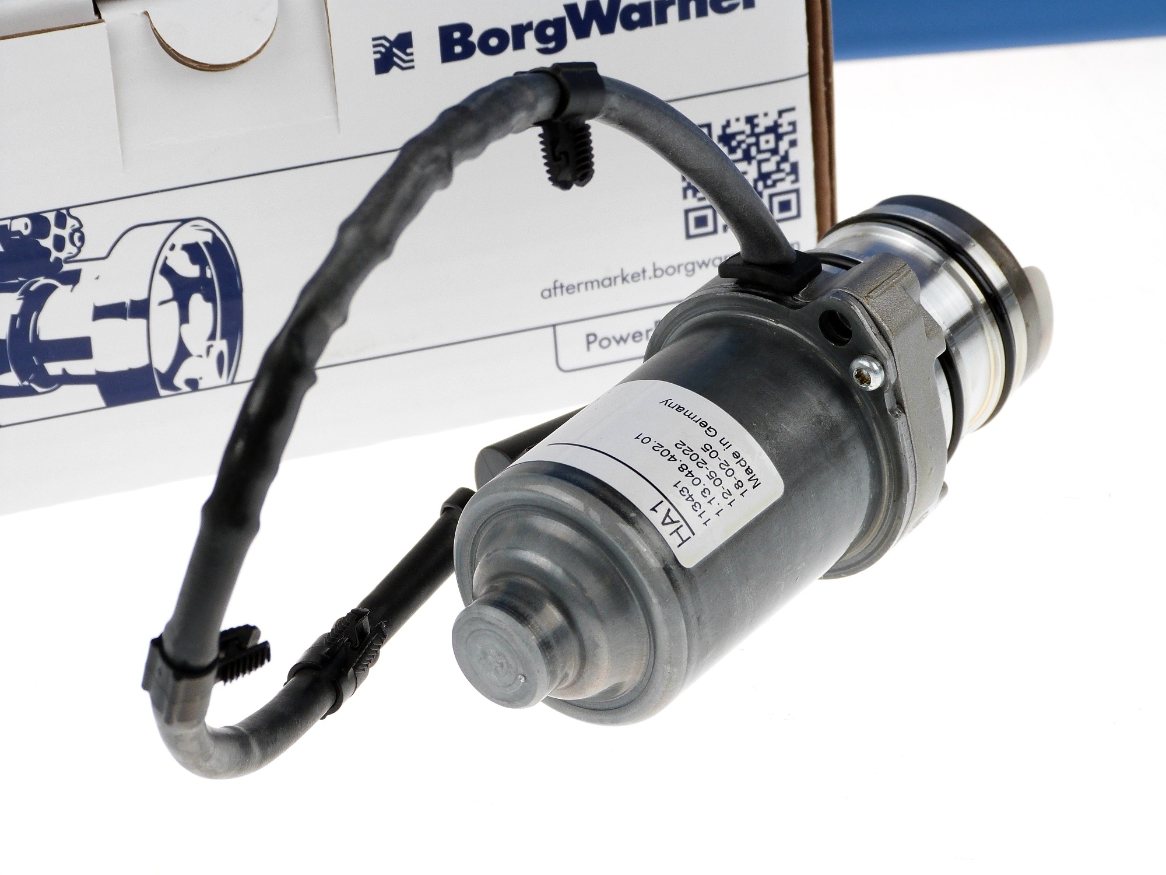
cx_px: 583
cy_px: 438
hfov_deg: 15.4
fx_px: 4312
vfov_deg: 11.6
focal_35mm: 128
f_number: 3.6
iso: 100
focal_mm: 23.1
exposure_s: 1/100
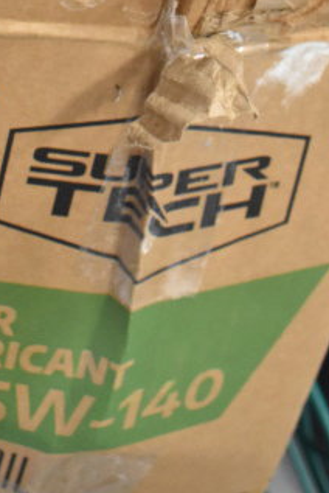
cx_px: 133
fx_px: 1360
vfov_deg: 18.8
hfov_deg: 13.8
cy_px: -175
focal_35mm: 99
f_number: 3.8
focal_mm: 23
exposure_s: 1/40
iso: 3200
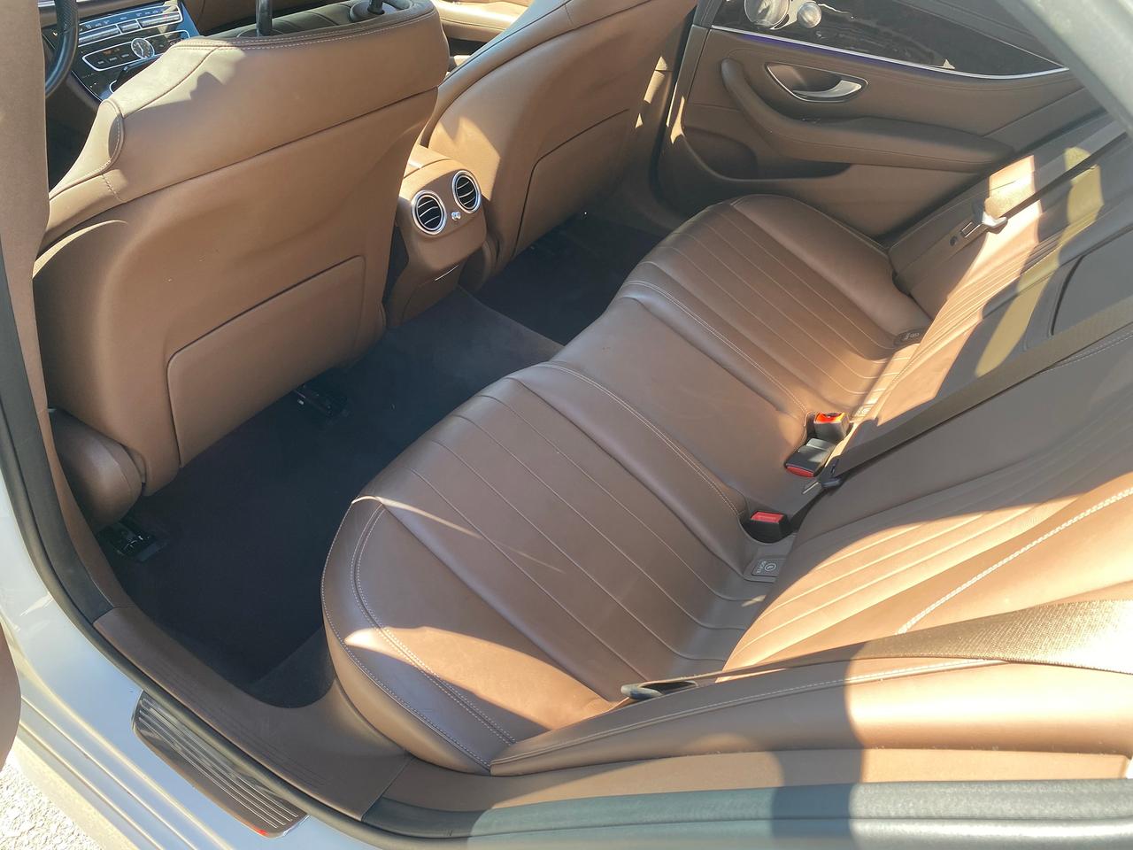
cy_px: 425
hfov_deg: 67.3
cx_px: 566
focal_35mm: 26
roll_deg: -7.7
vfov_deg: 53.1
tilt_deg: -44.2
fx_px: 851
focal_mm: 4.25
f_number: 1.8
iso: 40
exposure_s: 1/122
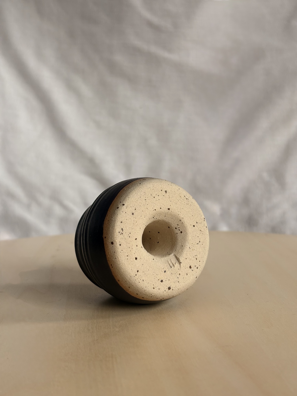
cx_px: 148
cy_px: 198
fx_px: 595
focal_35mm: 52
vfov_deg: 36.8
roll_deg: +0.3
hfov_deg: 28.0
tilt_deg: -7.3
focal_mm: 5.96
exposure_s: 1/121
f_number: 1.6
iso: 32
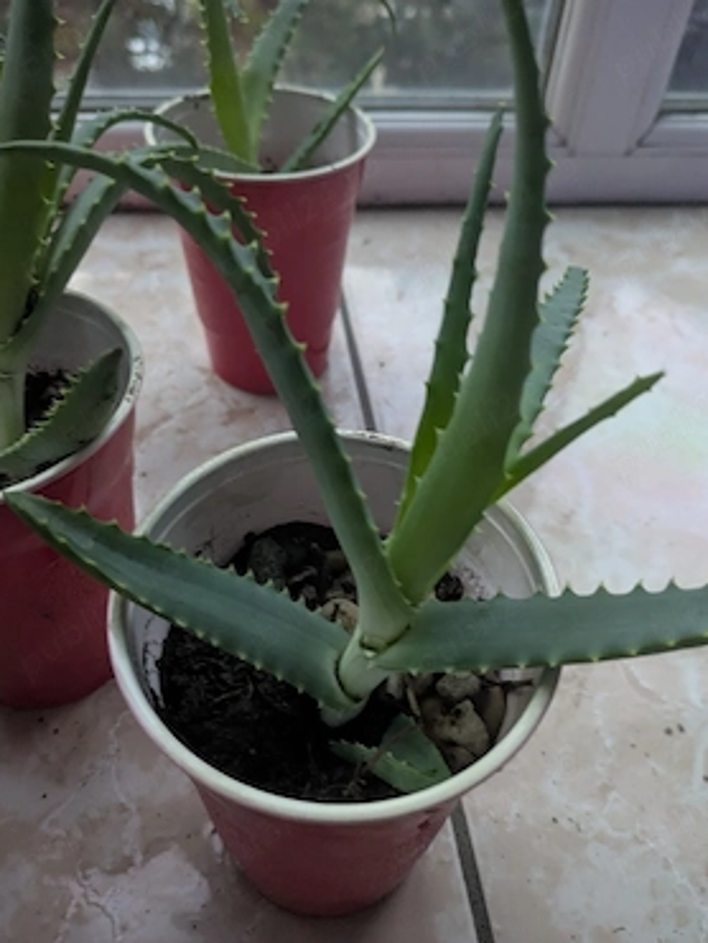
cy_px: 446
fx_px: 735
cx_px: 349
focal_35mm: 27
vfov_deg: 65.2
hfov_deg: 51.4
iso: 744
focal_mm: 5.43
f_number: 1.89
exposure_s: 1/25
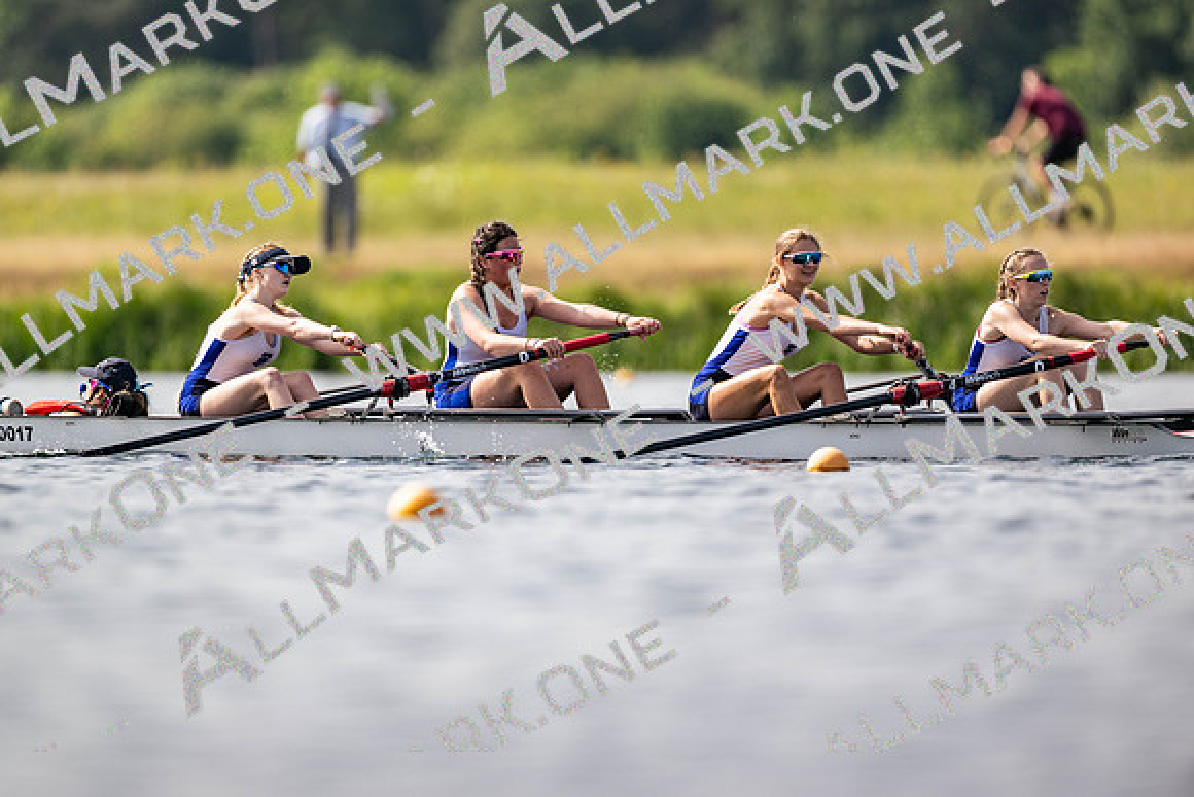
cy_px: 398
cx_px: 597
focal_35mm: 600
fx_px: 19914
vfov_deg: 2.3
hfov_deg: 3.4
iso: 160
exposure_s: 1/2500
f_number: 4
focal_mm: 600
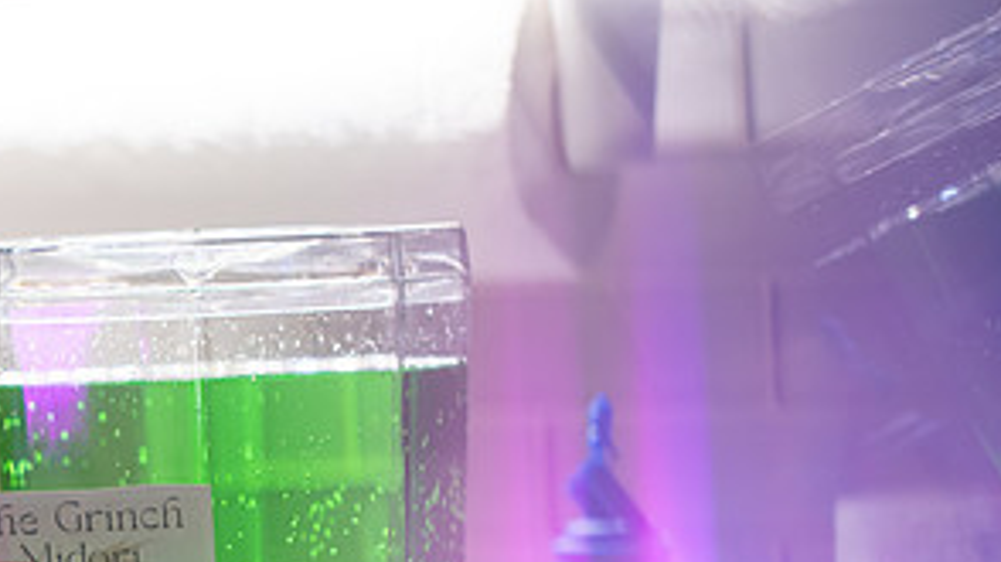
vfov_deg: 5.8
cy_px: 615
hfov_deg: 10.4
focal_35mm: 207
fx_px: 5491
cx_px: 119
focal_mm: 100
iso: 1000
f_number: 3.5
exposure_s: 1/100
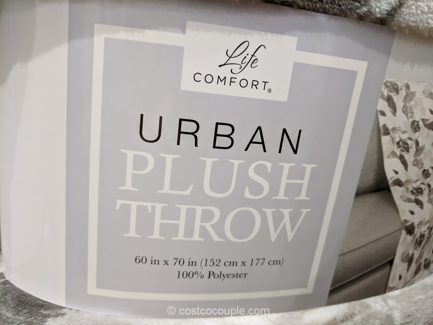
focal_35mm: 26
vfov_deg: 53.1
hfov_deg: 67.3
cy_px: 162
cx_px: 216
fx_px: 325
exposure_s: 1/60
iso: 287
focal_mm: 4.67
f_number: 2
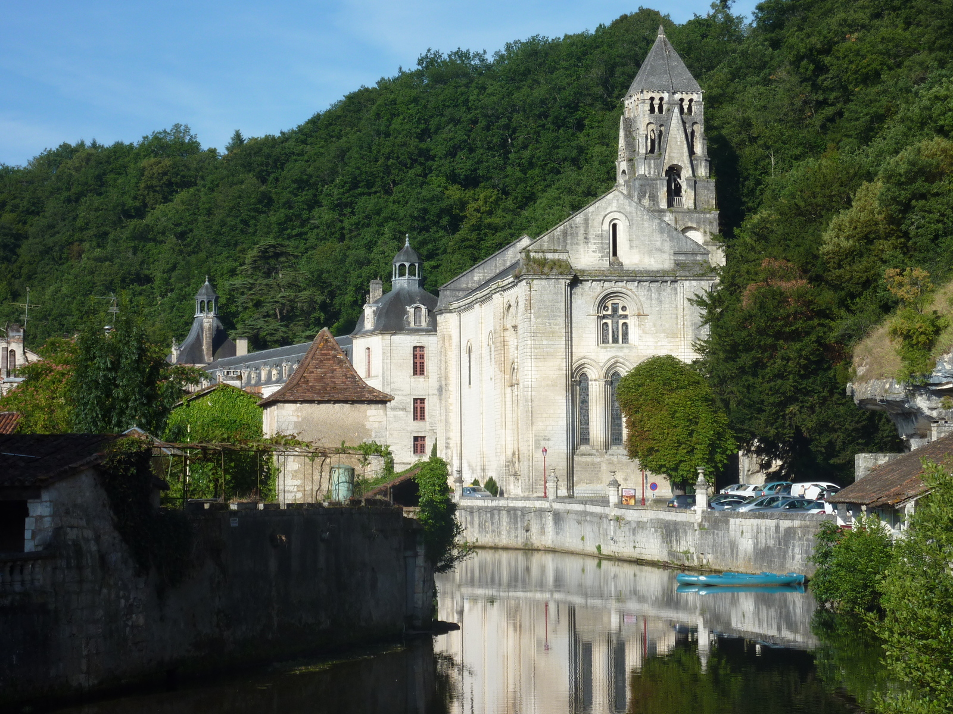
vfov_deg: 18.9
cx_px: 476
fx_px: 2147
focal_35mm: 78
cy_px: 357
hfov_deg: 25.0
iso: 80
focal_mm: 12.8
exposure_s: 1/500
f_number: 5
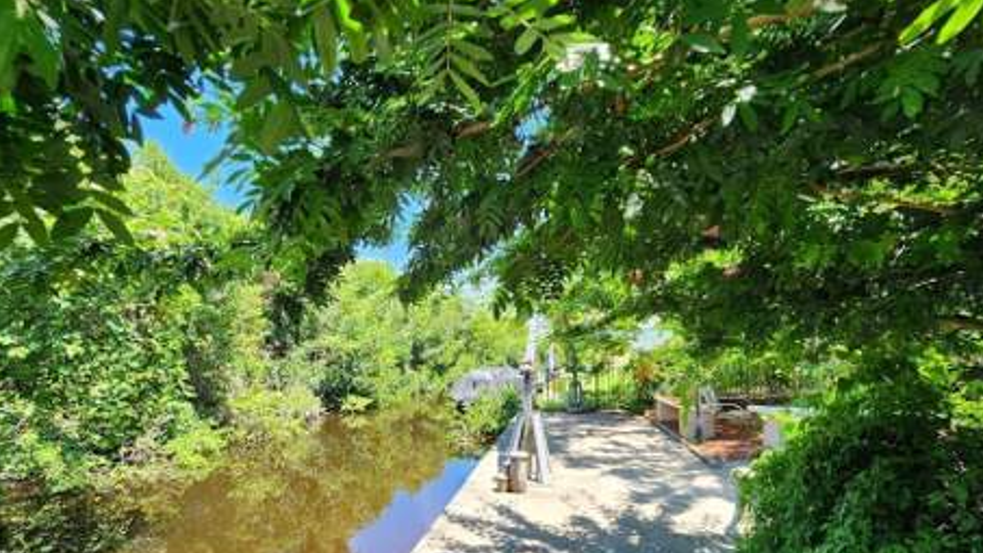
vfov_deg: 68.4
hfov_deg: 103.0
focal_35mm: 15
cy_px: 373
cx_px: 480
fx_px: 391
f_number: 2.2
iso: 50
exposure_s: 1/277
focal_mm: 2.2
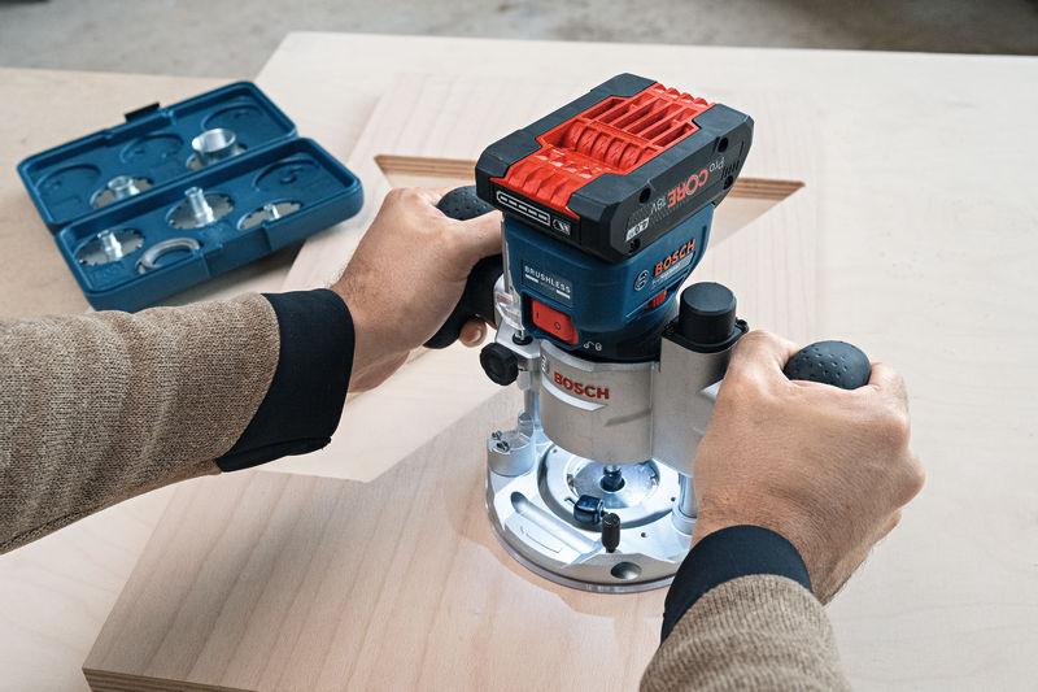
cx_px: 519
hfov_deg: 45.4
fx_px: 1239
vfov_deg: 31.2
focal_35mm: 43
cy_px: 346
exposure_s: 1/125
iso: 5000
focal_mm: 43
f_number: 9
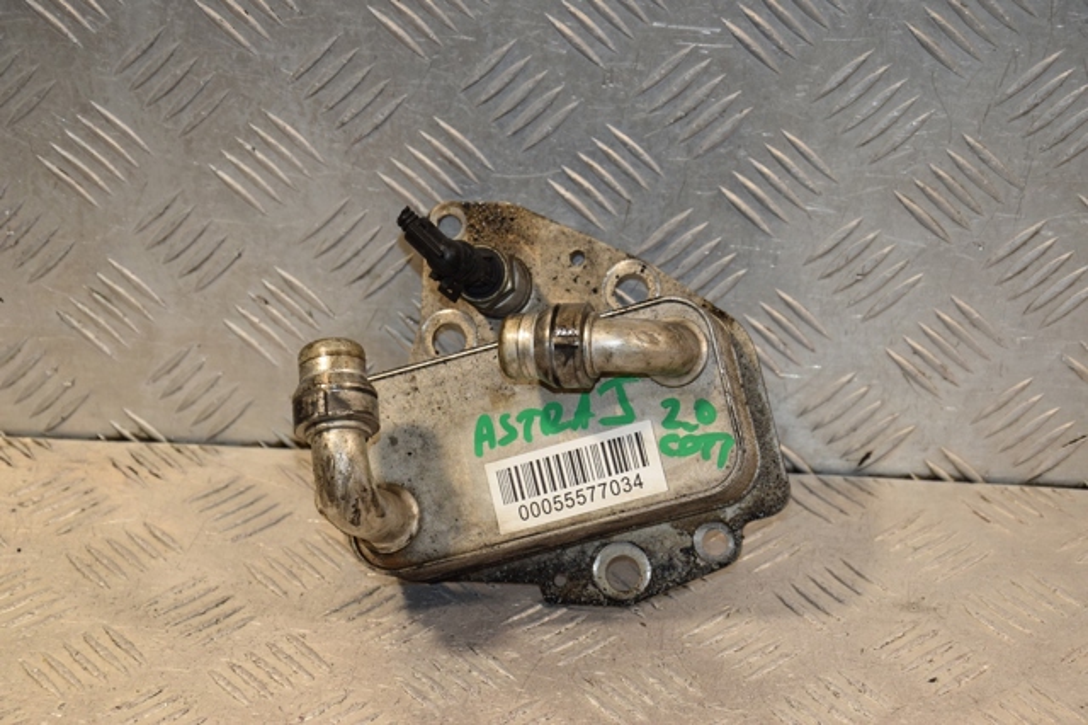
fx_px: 3172
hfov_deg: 19.5
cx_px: 544
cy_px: 362
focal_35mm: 105
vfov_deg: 13.0
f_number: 7.1
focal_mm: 70
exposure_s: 1/200
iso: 800
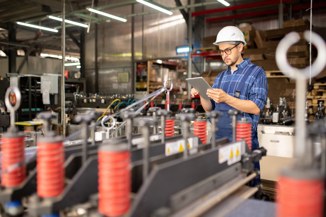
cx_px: 163
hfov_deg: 54.4
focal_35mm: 35
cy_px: 108
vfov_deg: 37.8
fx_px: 317
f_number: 2.2
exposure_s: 1/160
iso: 800
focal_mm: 35
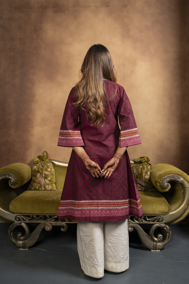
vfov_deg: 54.4
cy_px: 142
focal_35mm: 35
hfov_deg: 37.9
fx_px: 276
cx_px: 94
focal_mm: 35
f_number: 4
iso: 400
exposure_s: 1/160
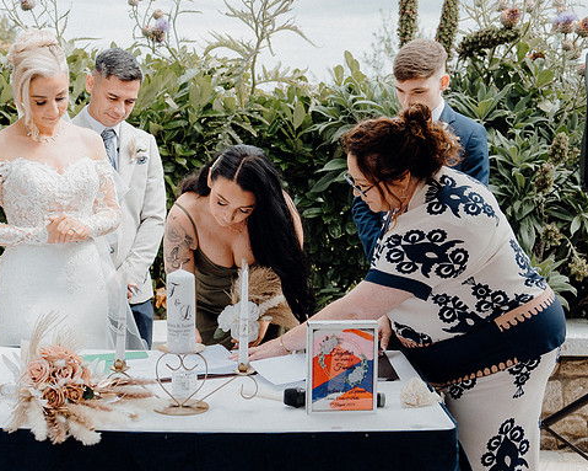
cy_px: 237
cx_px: 246
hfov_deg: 32.4
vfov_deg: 26.2
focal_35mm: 58
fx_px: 1009
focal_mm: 34
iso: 125
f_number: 3.5
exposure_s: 1/400
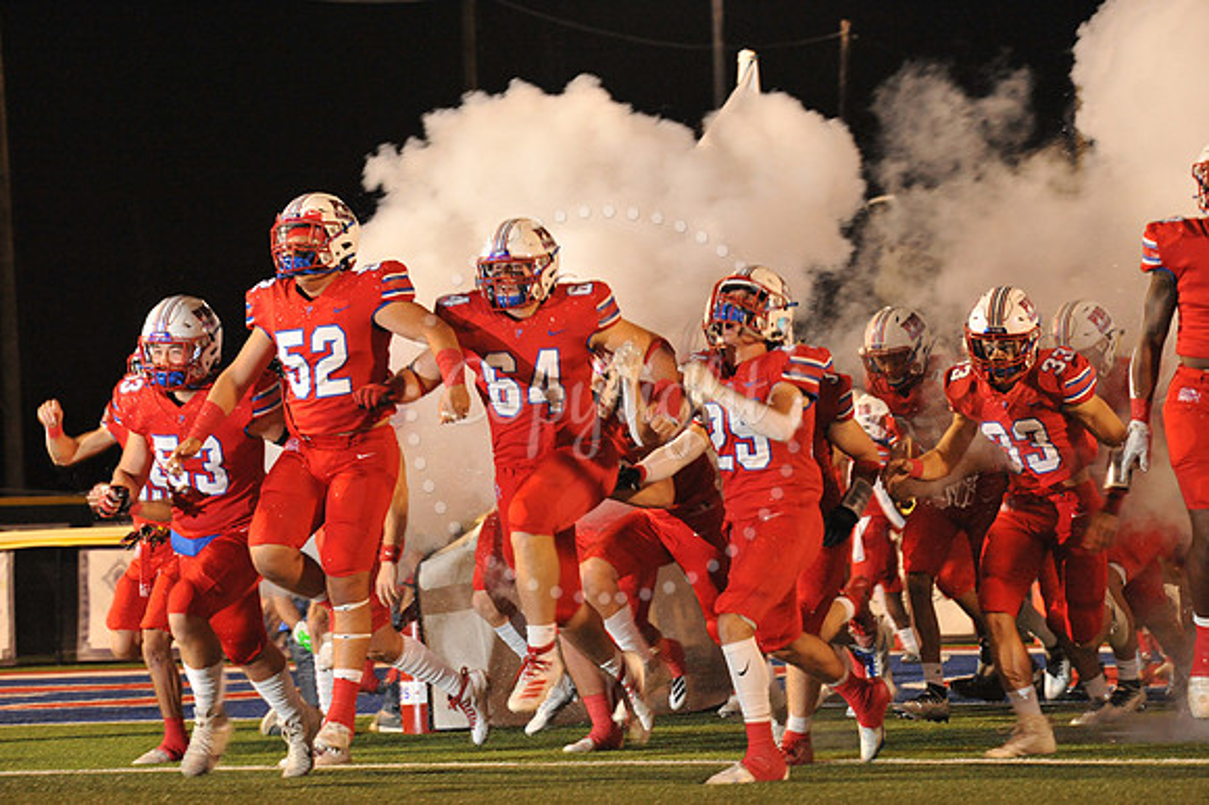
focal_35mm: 135
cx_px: 604
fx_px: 4531
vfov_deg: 10.1
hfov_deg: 15.2
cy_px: 402
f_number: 7.1
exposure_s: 1/160
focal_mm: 135
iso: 5000
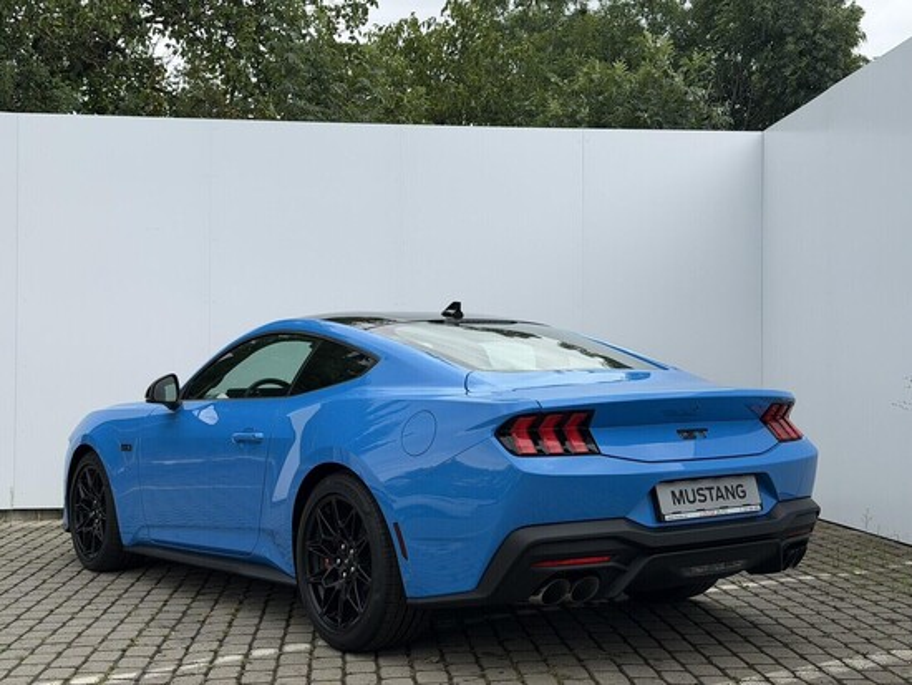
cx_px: 456
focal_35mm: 48
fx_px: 1265
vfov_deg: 30.3
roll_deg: +0.4
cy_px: 342
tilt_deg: +1.3
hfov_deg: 39.6
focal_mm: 6.76
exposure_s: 1/1307
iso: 64
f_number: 1.78
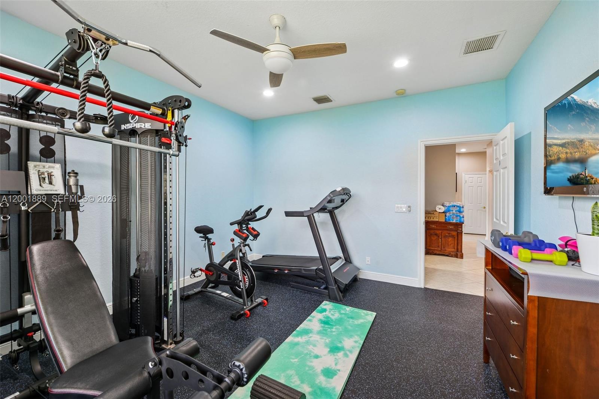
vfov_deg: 81.2
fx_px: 233
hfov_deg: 104.3
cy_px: 200
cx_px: 300
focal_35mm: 14
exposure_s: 1/5
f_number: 9
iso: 200
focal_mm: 14
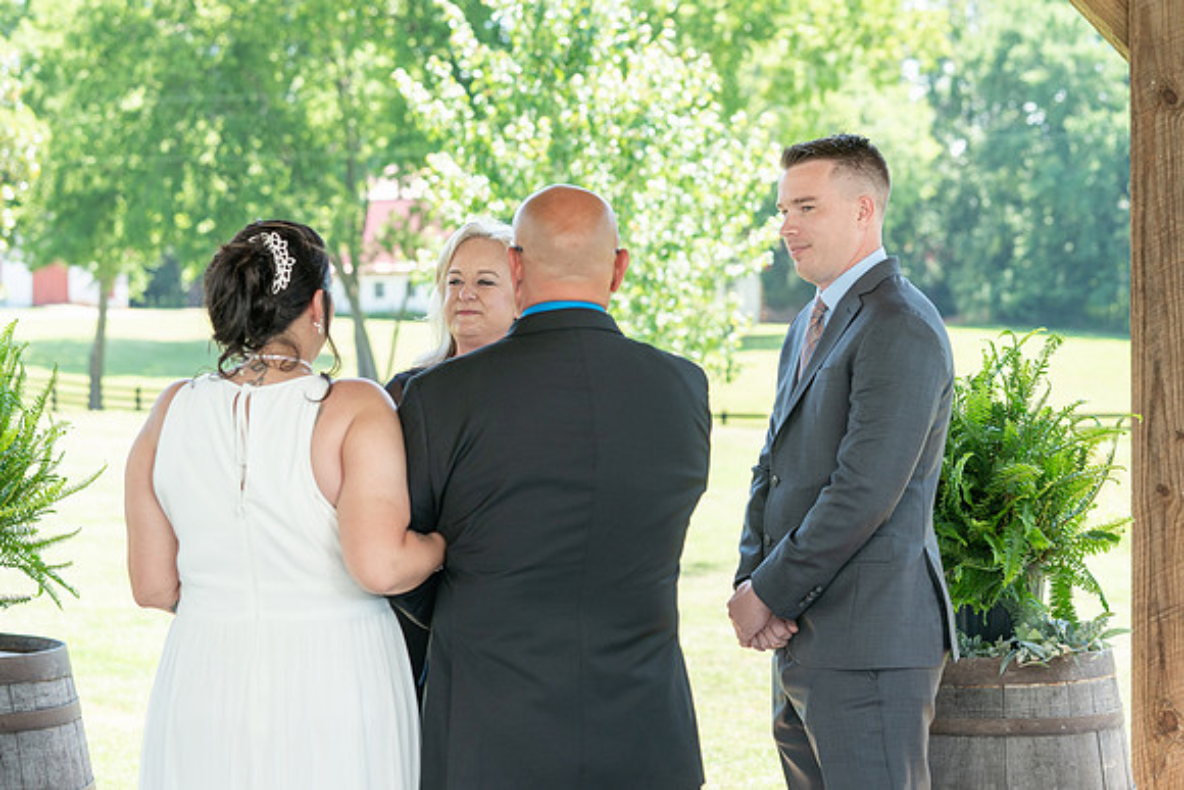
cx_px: 734
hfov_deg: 22.1
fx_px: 3022
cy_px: 402
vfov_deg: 14.9
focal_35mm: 92
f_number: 4
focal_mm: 70
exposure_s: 1/250
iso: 200
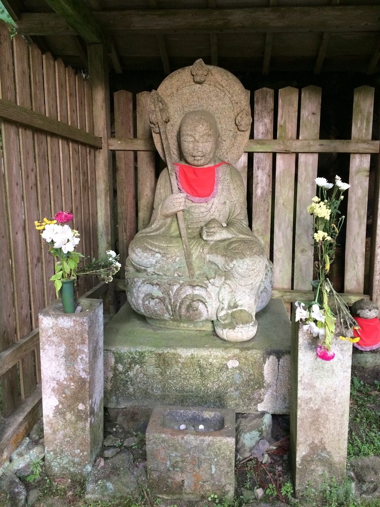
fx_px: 424
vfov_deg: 61.7
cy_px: 254
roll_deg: +1.2
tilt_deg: -13.8
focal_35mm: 29
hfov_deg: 48.2
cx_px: 190
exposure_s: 1/30
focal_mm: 4.15
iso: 125
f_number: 2.2
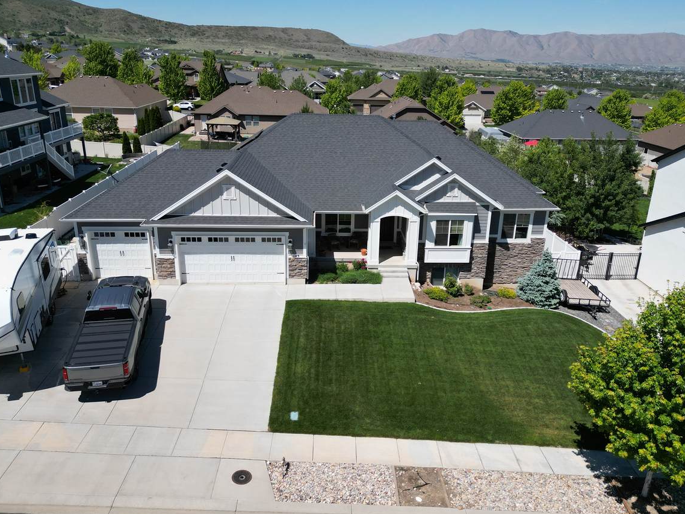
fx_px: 534
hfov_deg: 65.3
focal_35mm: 27
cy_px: 241
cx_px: 359
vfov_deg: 51.3
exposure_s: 1/5000
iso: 140
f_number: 1.7
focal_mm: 6.72
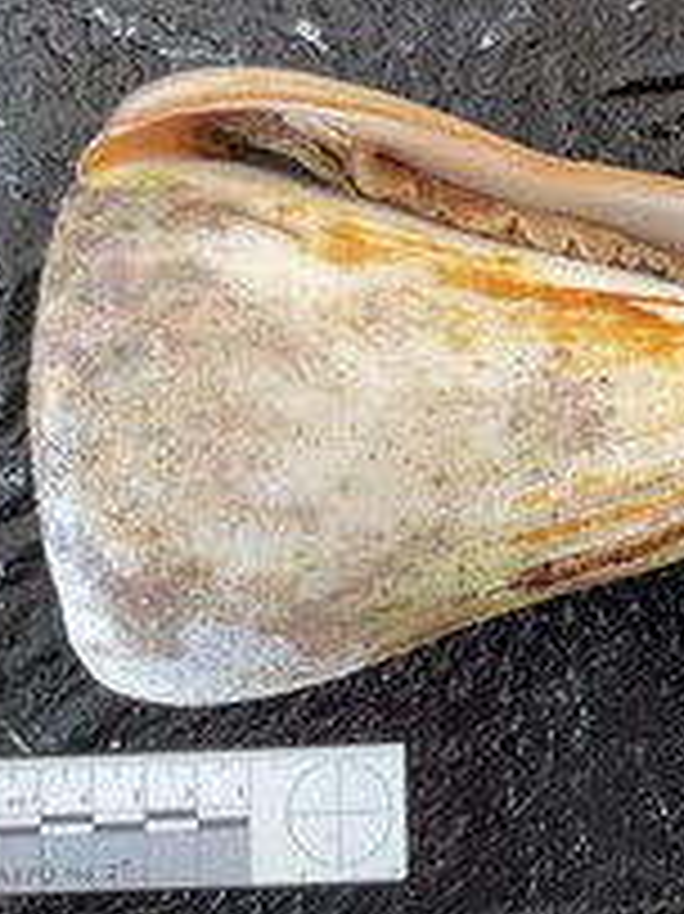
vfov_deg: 38.2
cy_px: 403
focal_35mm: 50
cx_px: 572
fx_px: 1319
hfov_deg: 28.3
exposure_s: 1/50
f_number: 1.8
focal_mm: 3
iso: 64
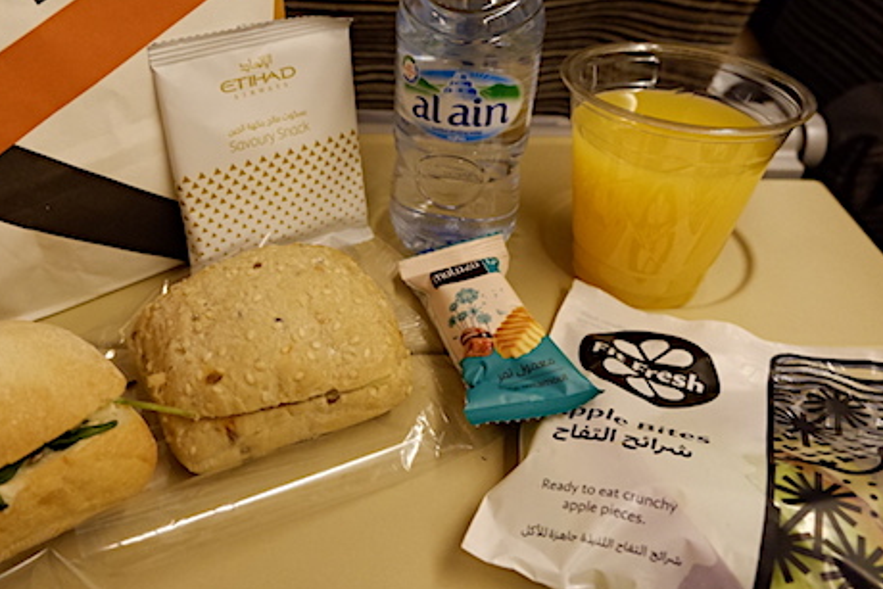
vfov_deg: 40.9
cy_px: 227
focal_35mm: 32
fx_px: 785
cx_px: 340
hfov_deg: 58.1
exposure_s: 1/12
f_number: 3.5
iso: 4000
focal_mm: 15
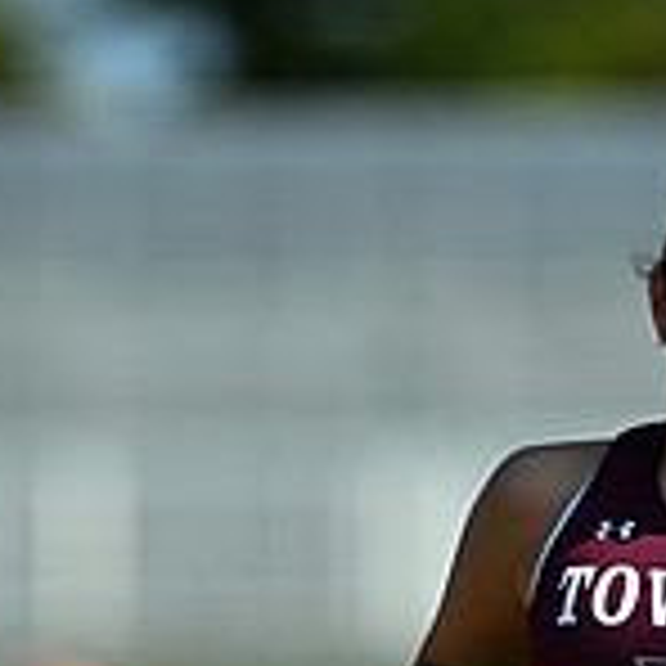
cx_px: 299
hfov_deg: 1.8
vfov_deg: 1.8
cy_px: 1030
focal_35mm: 998
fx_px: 21724
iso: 125
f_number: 2.8
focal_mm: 300
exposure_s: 1/2500
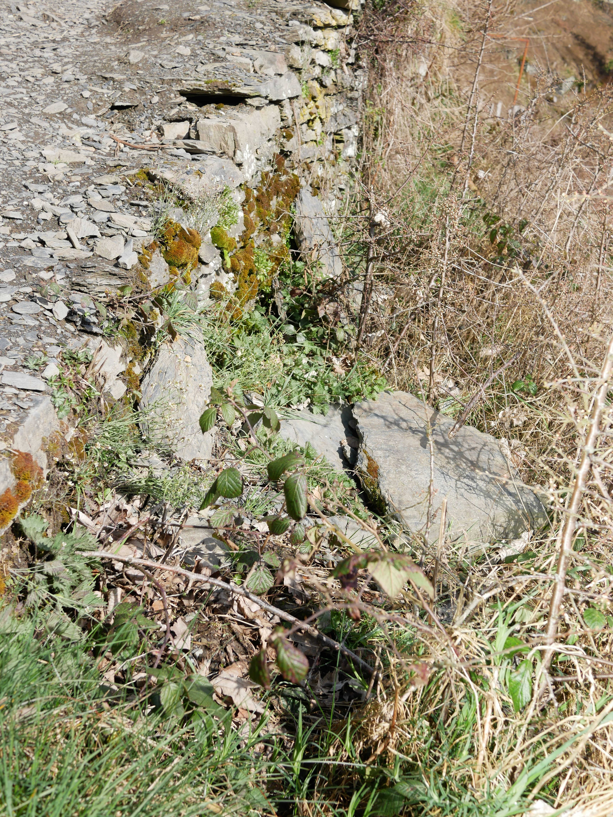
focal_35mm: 40
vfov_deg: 46.8
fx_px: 944
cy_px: 408
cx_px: 306
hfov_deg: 36.0
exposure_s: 1/800
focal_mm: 20
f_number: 4.5
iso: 200
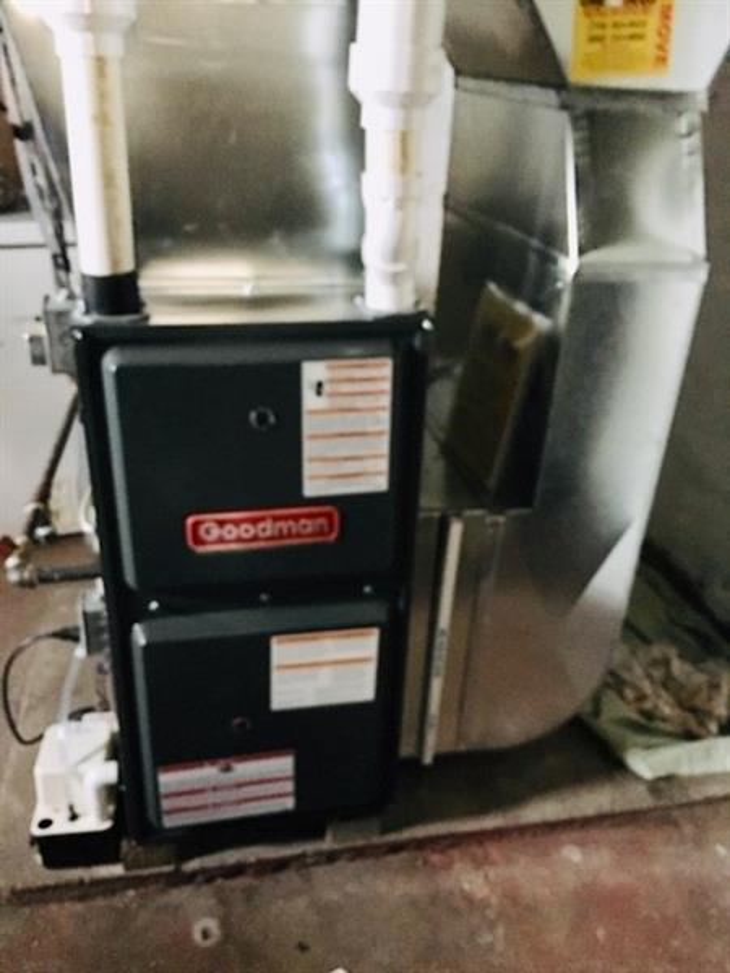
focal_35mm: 29
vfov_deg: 61.7
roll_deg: -3.3
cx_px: 365
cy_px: 486
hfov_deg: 48.2
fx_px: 815
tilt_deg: -24.9
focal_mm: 4.15
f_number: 2.2
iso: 320
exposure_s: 1/4
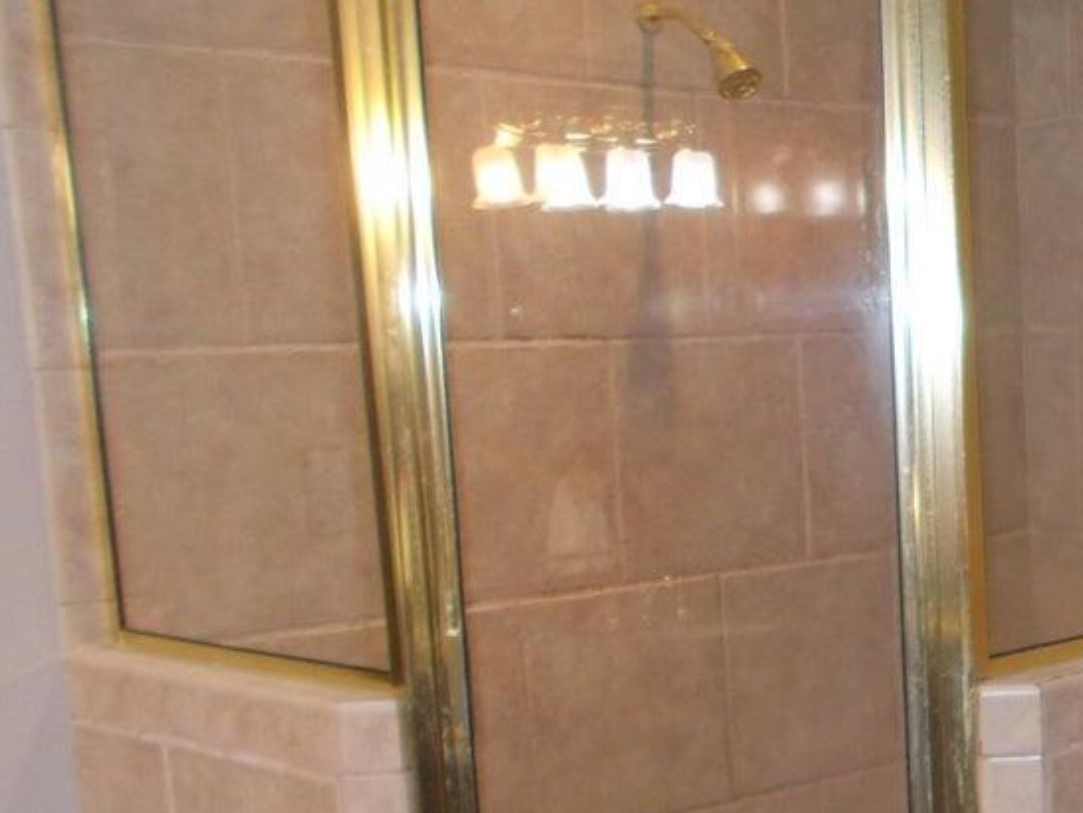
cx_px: 1197
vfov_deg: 22.2
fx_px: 2034
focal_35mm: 65
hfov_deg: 27.3
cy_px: 676
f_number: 3.2
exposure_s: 1/25
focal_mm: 4.6
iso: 200
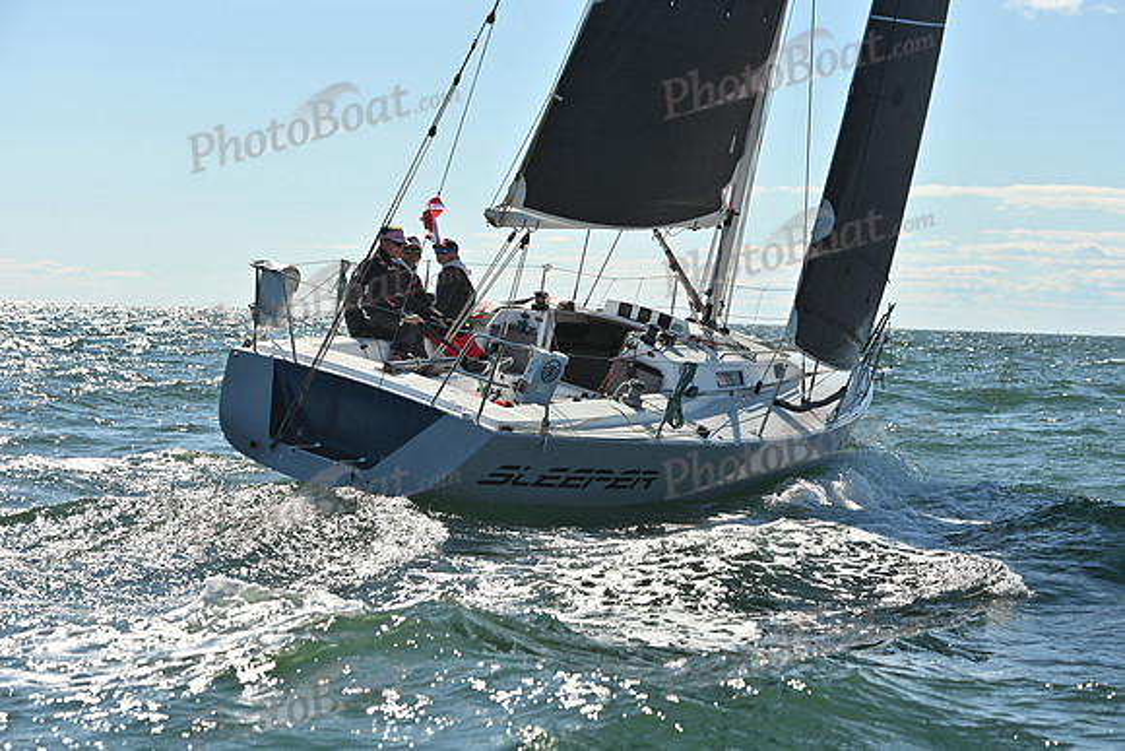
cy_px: 376
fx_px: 2813
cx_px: 562
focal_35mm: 90
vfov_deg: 15.2
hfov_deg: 22.6
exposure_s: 1/3200
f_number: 6.3
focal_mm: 90
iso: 320
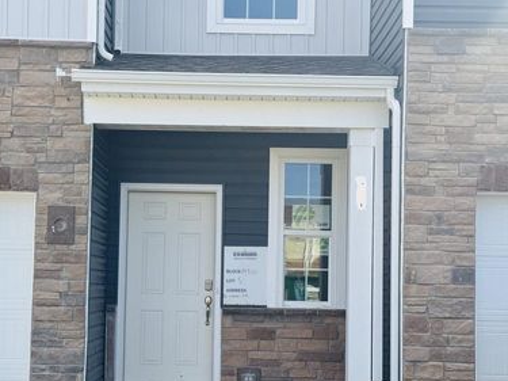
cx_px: 219
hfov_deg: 30.2
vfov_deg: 22.9
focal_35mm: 64
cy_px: 228
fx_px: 939
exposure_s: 1/2762
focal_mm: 6.76
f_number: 1.78
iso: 100
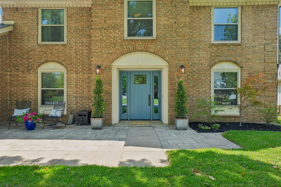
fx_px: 172
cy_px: 94
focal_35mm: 22
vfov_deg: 57.2
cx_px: 140
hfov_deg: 78.6
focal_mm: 15
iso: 400
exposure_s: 1/125
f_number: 8
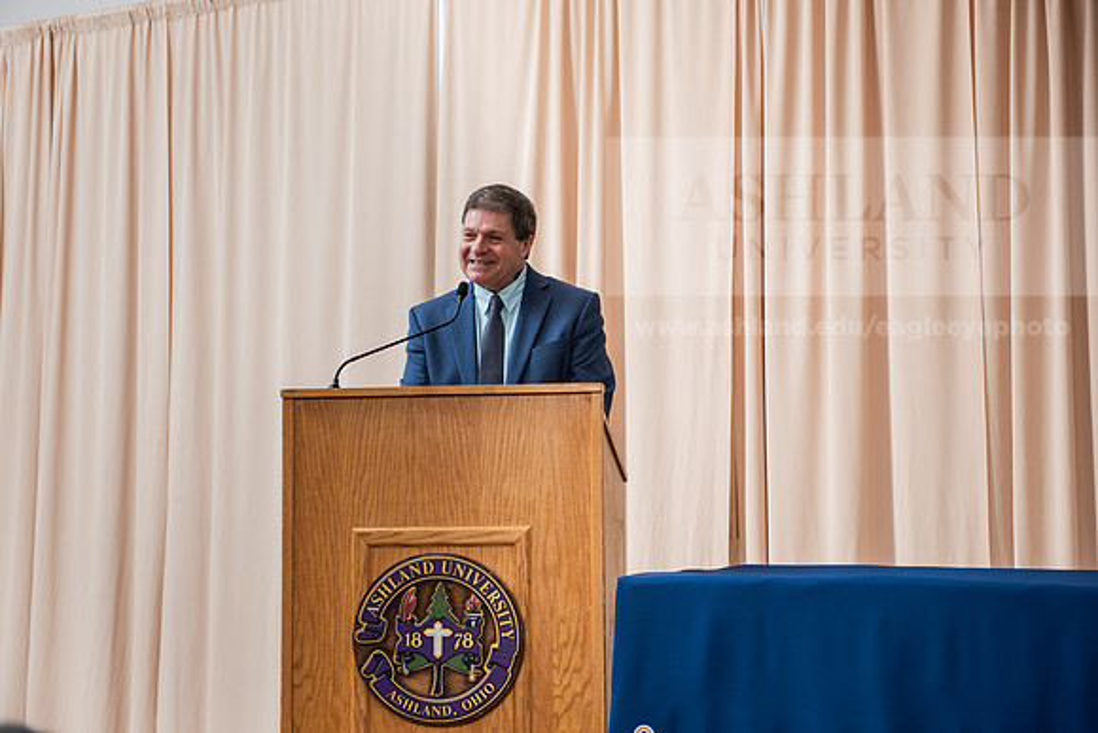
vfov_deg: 19.5
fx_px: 2135
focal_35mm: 70
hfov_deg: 28.8
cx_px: 549
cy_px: 366
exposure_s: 1/200
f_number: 4
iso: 640
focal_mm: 70
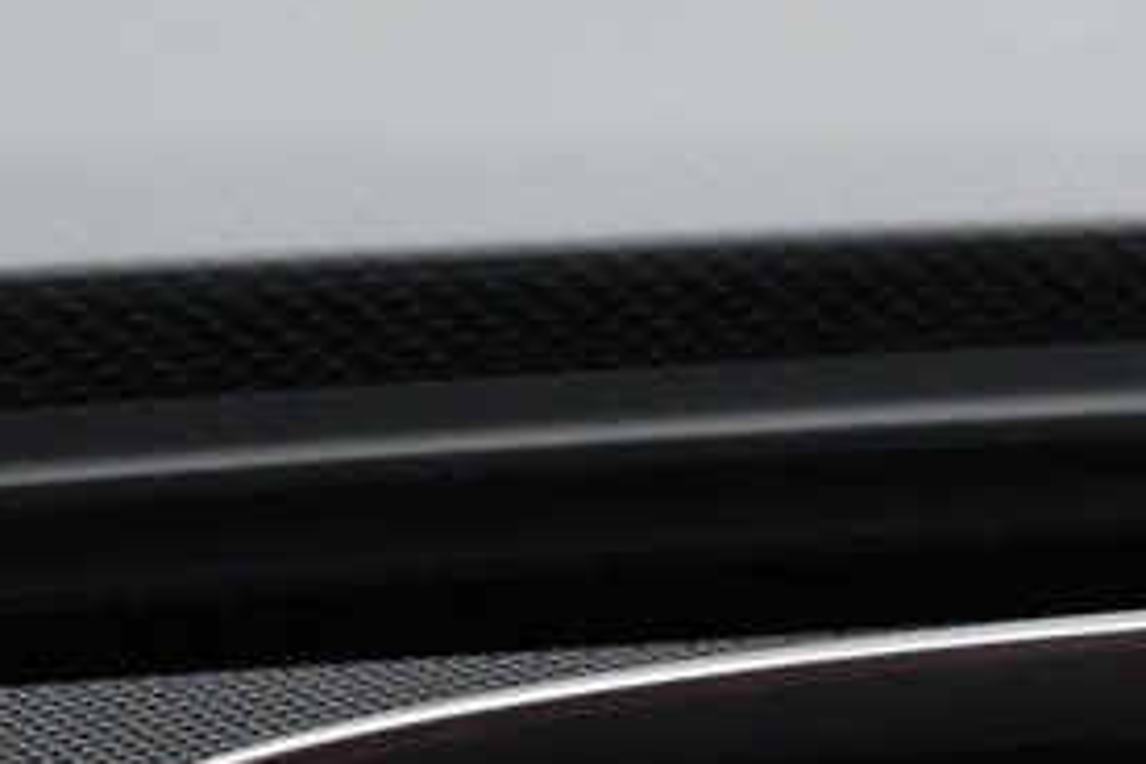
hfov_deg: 5.4
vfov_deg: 3.6
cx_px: 1657
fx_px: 12030
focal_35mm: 378
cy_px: 4
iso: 3200
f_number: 6
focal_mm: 43
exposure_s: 1/100
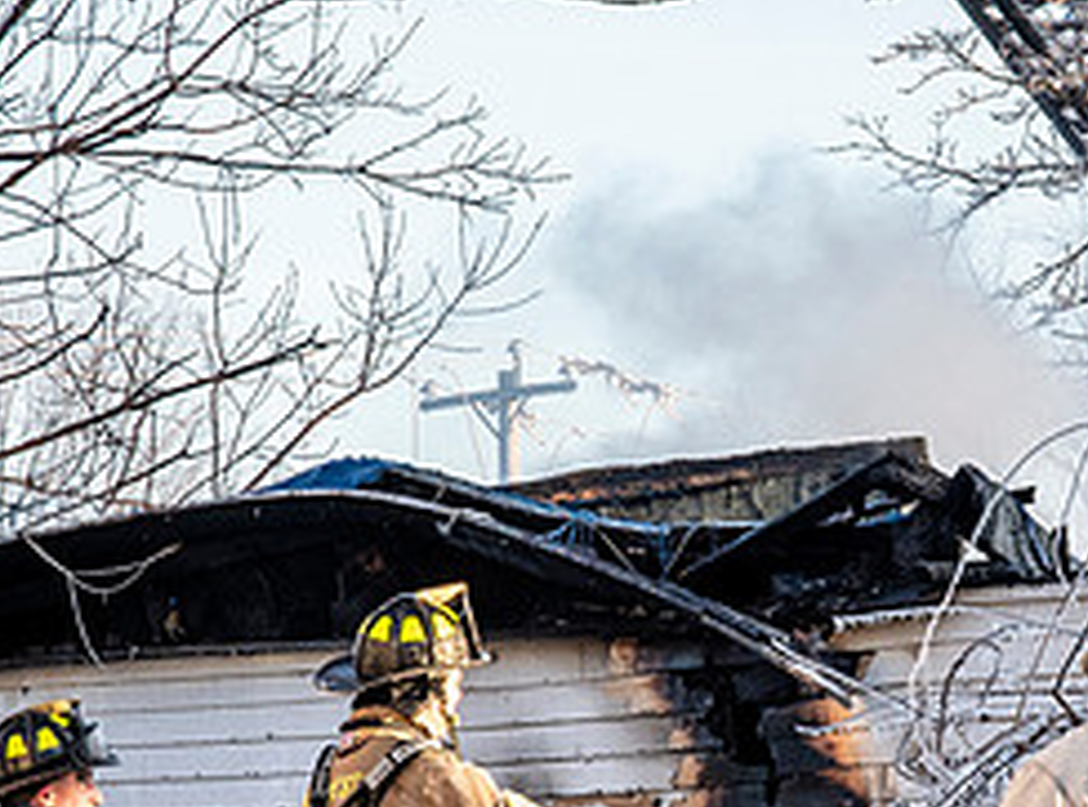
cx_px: 1023
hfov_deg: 7.0
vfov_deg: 5.2
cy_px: 585
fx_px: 8923
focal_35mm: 285
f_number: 8
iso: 500
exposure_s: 1/250
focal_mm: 58
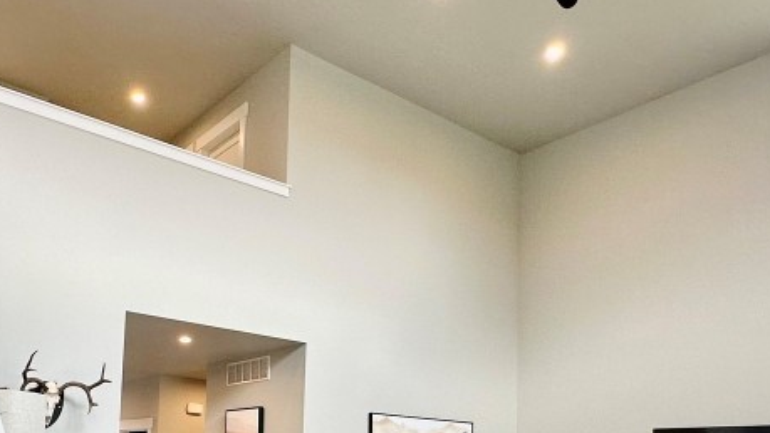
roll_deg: -2.2
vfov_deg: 32.2
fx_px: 694
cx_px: 284
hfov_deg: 57.2
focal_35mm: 34
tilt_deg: +4.0
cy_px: 423
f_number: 2.2
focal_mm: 2.22
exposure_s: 1/120
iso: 160
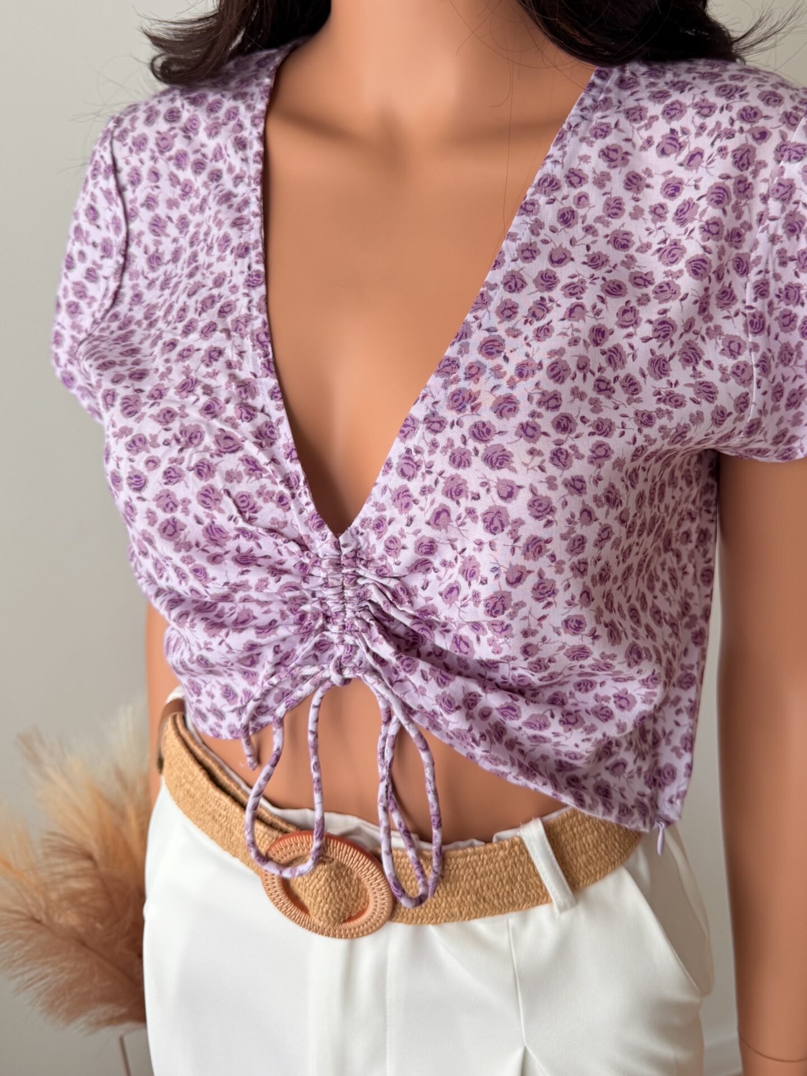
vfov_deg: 56.6
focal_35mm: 32
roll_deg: +1.1
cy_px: 454
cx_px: 484
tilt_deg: -19.7
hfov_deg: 43.9
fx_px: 995
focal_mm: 6.76
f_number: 1.78
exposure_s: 1/121
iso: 100
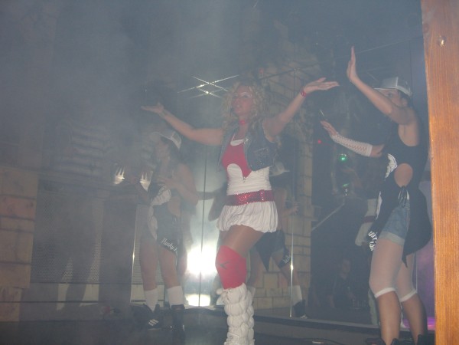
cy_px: 172
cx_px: 230
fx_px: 504
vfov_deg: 37.7
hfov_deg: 49.0
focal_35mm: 38
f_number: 2.8
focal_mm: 7.9
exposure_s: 1/60
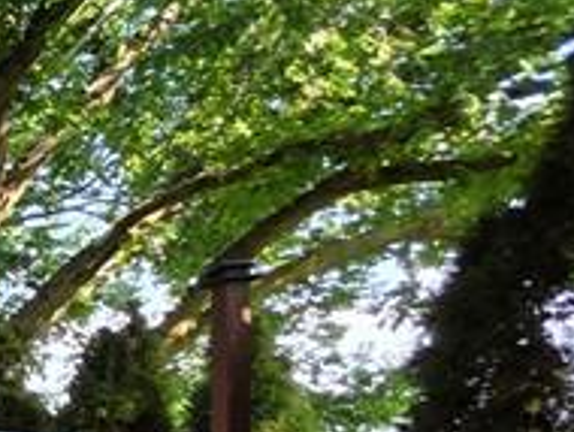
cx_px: -813
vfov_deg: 18.6
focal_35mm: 70
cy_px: 653
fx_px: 1162
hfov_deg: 15.1
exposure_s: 1/120
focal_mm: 2.2
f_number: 1.9
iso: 32
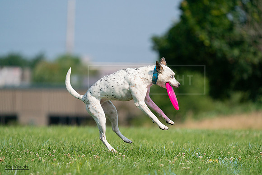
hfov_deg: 4.5
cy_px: 88
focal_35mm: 463
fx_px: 3370
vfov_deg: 3.0
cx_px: 131
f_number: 6.3
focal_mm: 463
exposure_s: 1/4000
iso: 500
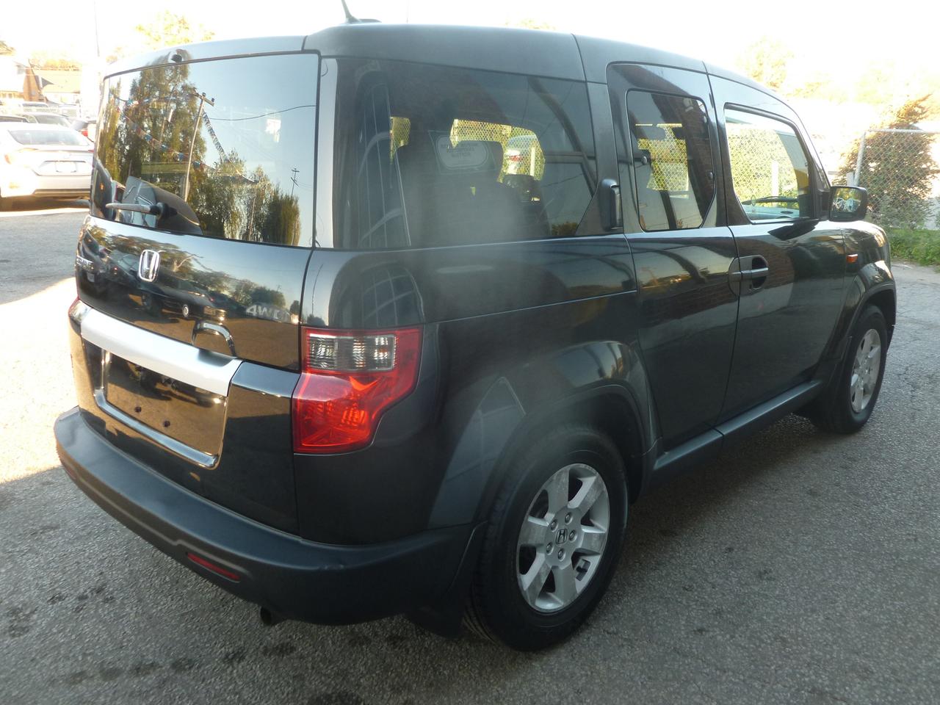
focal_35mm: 28
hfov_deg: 63.4
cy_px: 352
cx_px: 470
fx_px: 760
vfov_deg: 49.7
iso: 125
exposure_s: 1/60
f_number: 3.3
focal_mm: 5
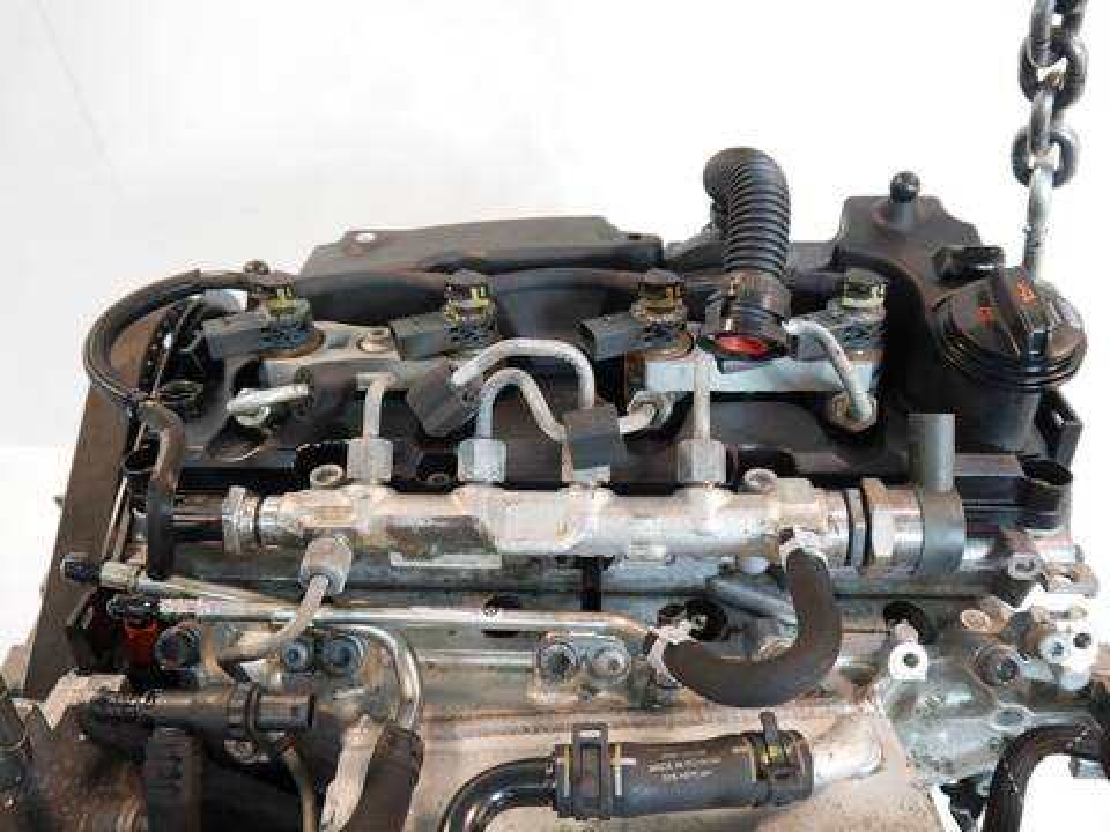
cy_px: 416
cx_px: 555
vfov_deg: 49.7
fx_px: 898
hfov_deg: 63.4
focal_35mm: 28
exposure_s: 1/60
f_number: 3.5
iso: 640
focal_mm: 14
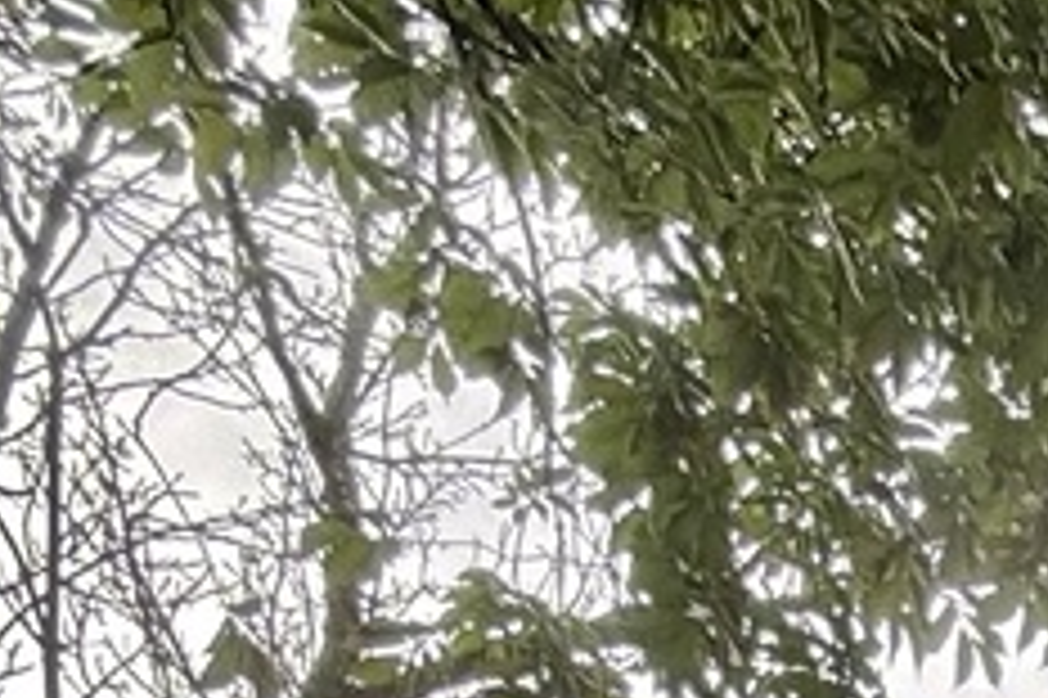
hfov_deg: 15.3
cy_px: 2261
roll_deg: +0.6
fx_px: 2618
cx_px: 2379
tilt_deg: +27.2
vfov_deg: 10.0
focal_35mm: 90
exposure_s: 1/192
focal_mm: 2.22
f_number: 2.2
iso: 50
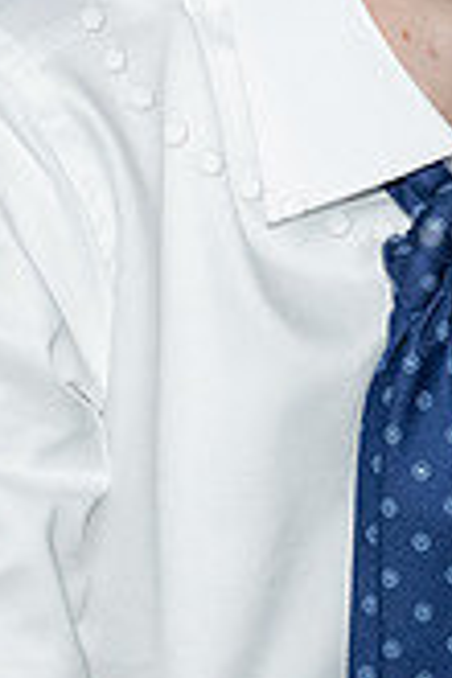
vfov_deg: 7.8
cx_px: 549
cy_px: -144
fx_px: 4934
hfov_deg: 5.2
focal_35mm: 262
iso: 6400
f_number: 5.6
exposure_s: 1/100
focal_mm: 64
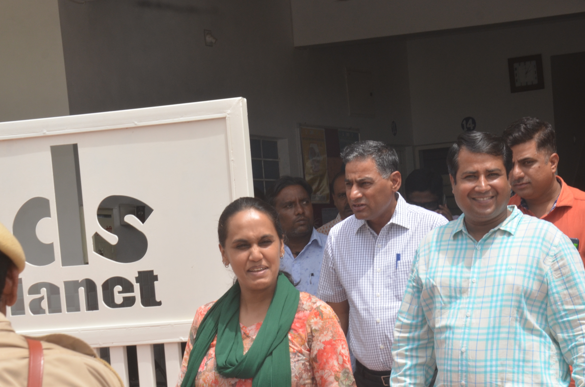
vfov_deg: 14.4
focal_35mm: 95
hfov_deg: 21.5
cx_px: 403
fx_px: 1536
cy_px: 258
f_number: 13
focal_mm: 45
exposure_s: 1/250
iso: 320
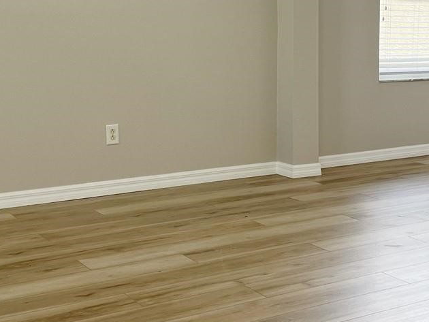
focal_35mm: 66
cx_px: 299
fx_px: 818
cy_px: 60
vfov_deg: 22.0
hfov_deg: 29.1
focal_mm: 5.1
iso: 80
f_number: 1.6
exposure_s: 1/121
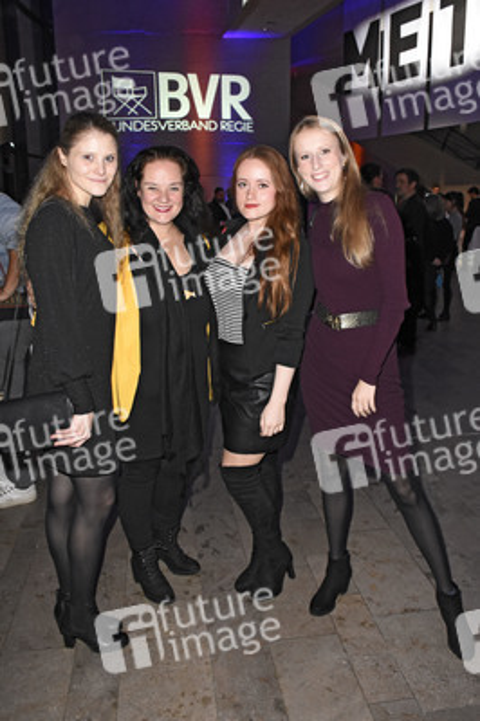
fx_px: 601
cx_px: 240
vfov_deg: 62.0
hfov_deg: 43.5
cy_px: 360
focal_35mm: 30
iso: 3200
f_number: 6.3
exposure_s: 1/125
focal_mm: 20
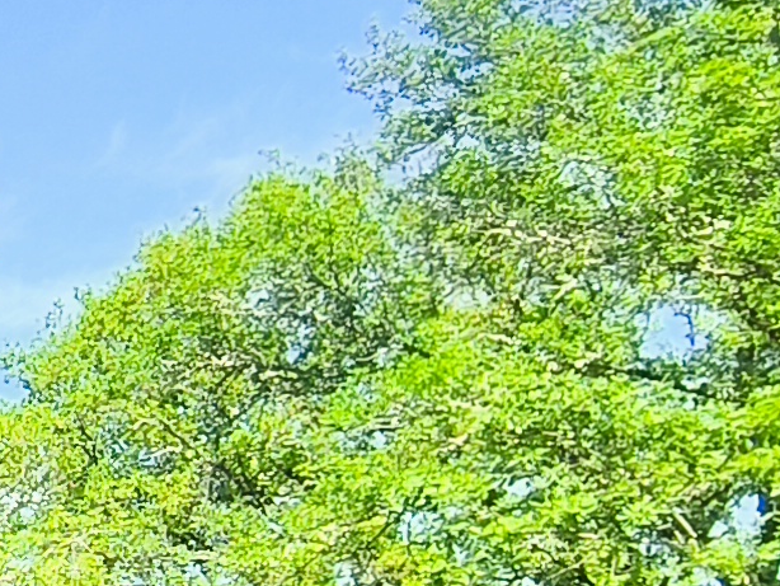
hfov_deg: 16.9
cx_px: -790
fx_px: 1916
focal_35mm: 85
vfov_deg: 16.5
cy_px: 744
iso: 50
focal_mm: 1.65
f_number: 2.2
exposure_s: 1/630
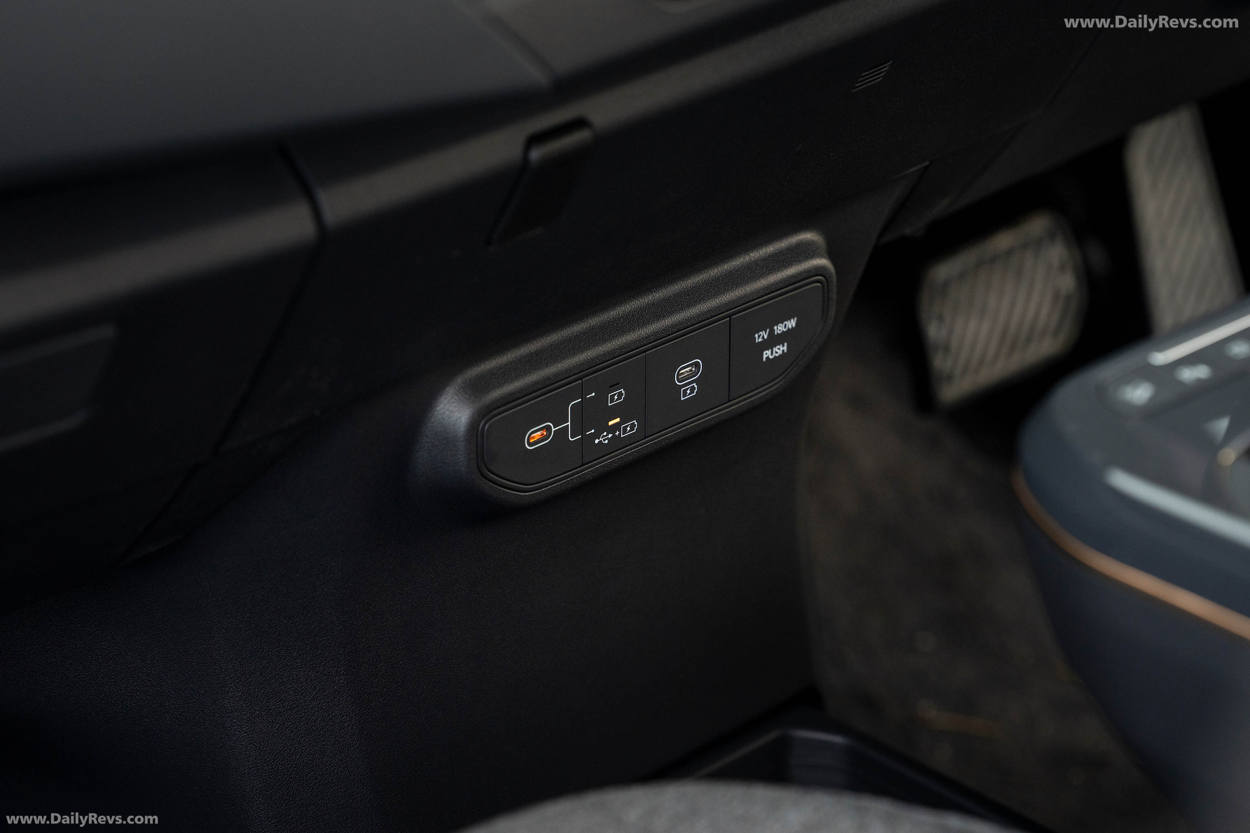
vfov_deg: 9.1
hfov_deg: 13.7
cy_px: 416
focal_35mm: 150
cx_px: 625
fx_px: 5208
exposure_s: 1/160
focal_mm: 150
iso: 1000
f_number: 4.5
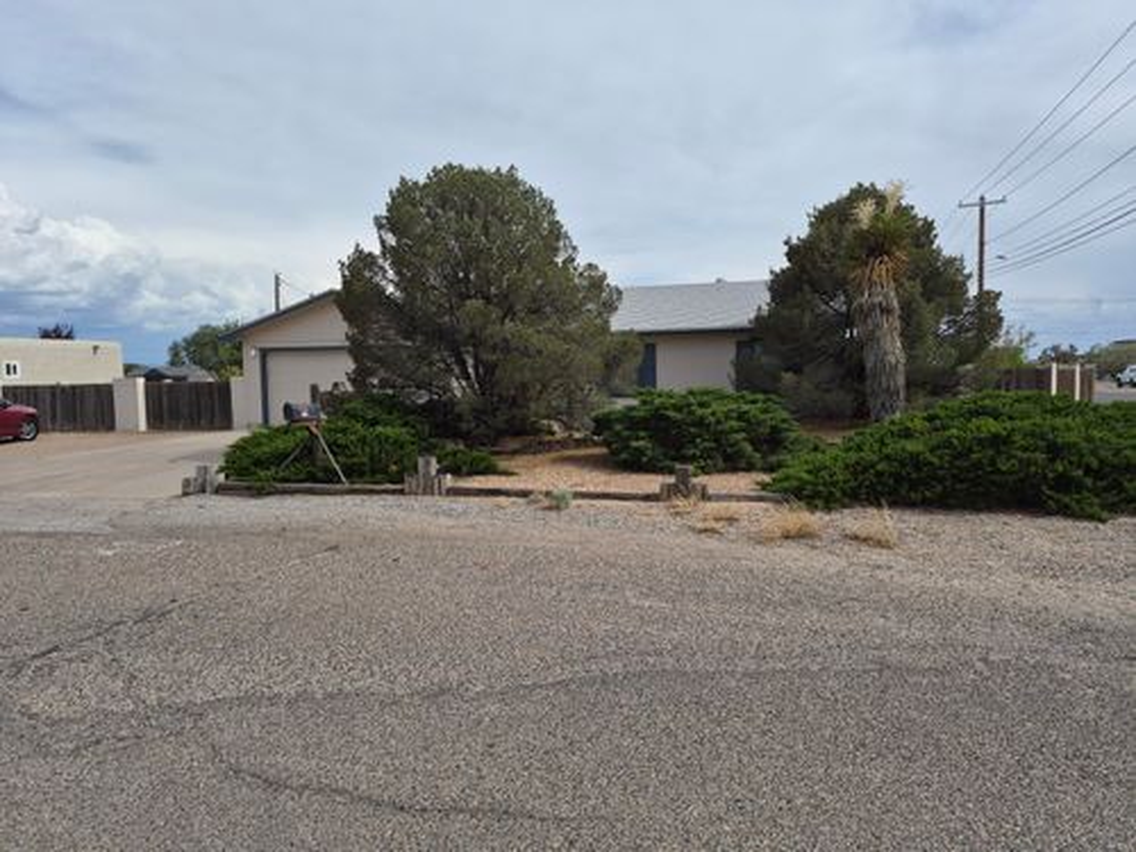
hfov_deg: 73.9
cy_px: 426
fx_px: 755
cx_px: 568
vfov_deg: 58.9
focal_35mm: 23
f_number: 1.8
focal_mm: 5.4
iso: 80
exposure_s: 1/7168
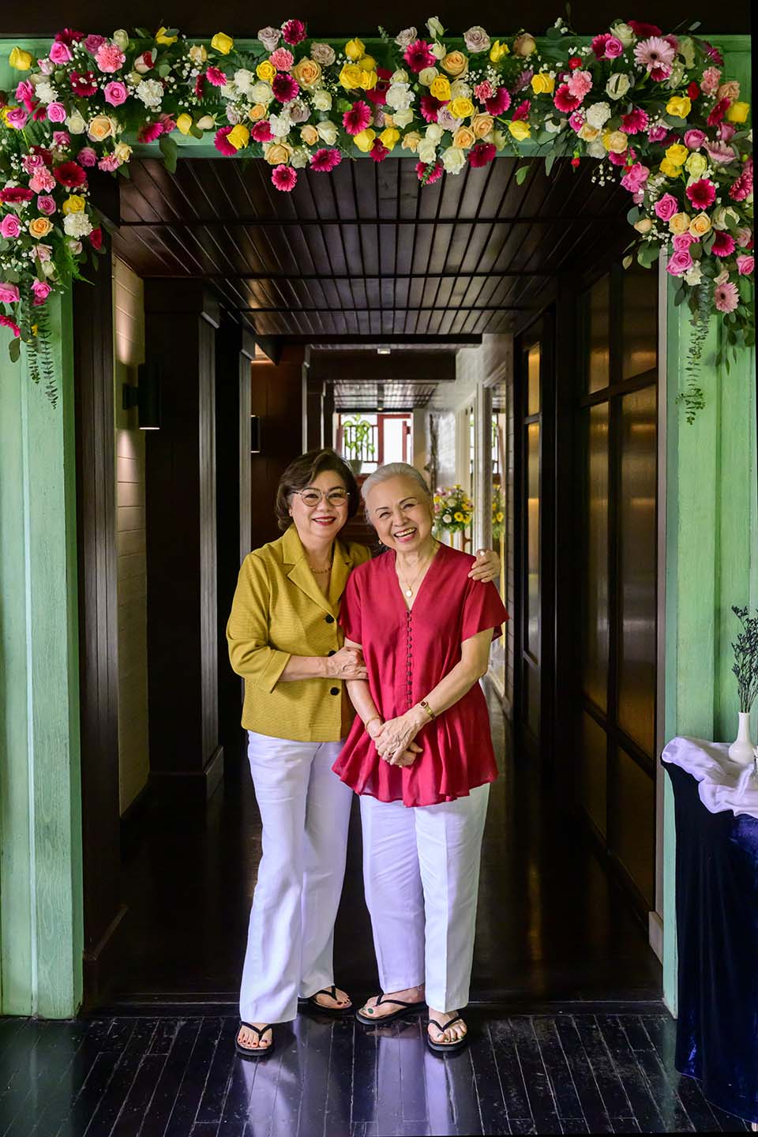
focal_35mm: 40
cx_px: 379
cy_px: 568
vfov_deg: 48.5
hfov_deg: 33.4
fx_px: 1263
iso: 7200
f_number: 5.6
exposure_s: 1/200
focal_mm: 40
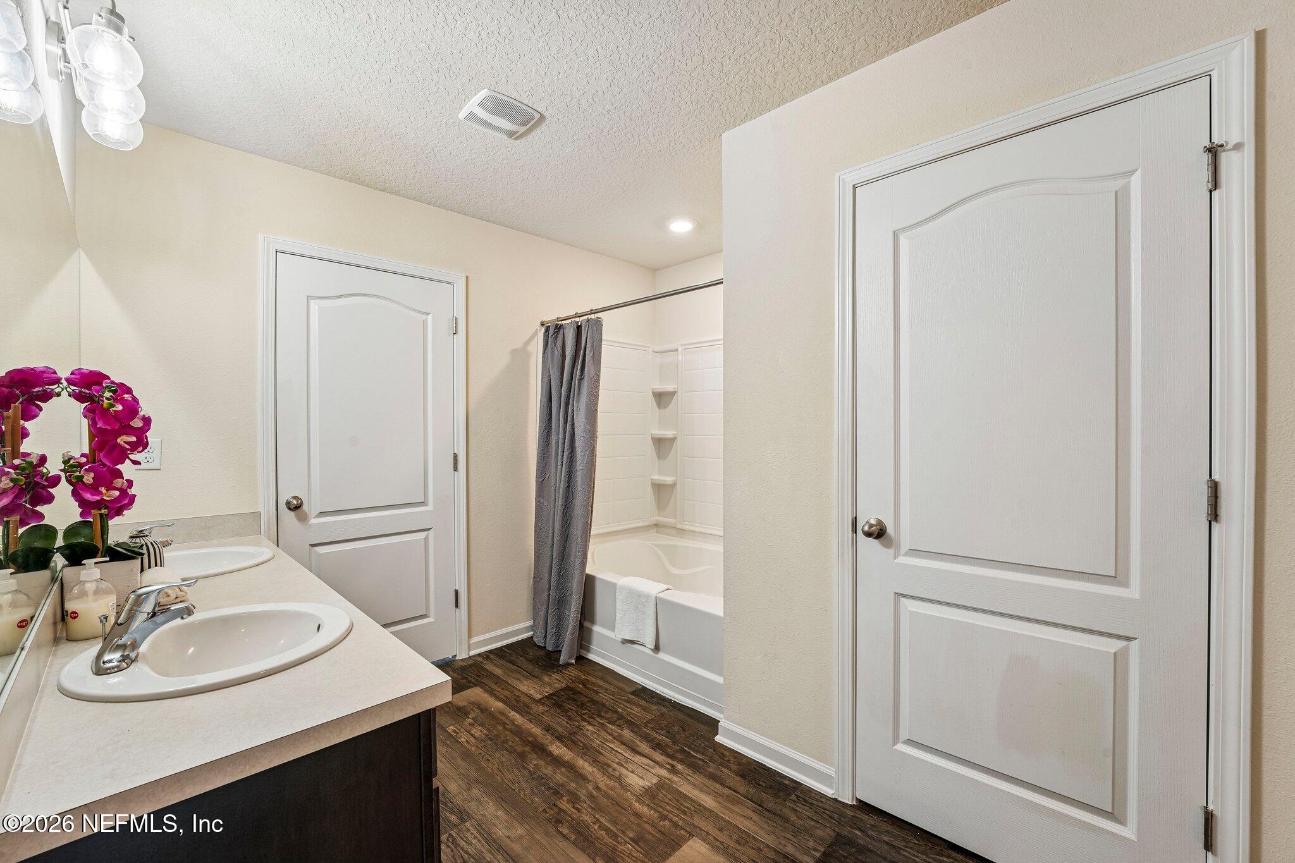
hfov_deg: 104.3
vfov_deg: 81.2
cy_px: 432
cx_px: 648
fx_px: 504
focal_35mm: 14
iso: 100
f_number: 10
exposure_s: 1/4
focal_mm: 14
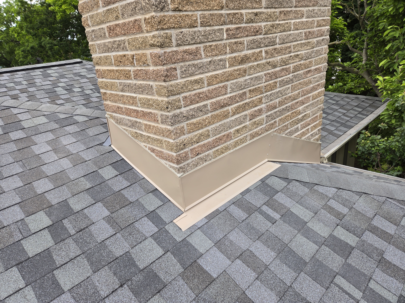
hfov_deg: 73.9
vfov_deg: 58.9
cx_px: 202
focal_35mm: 23
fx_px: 269
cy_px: 152
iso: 25
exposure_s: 1/259
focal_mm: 5.4
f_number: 1.8
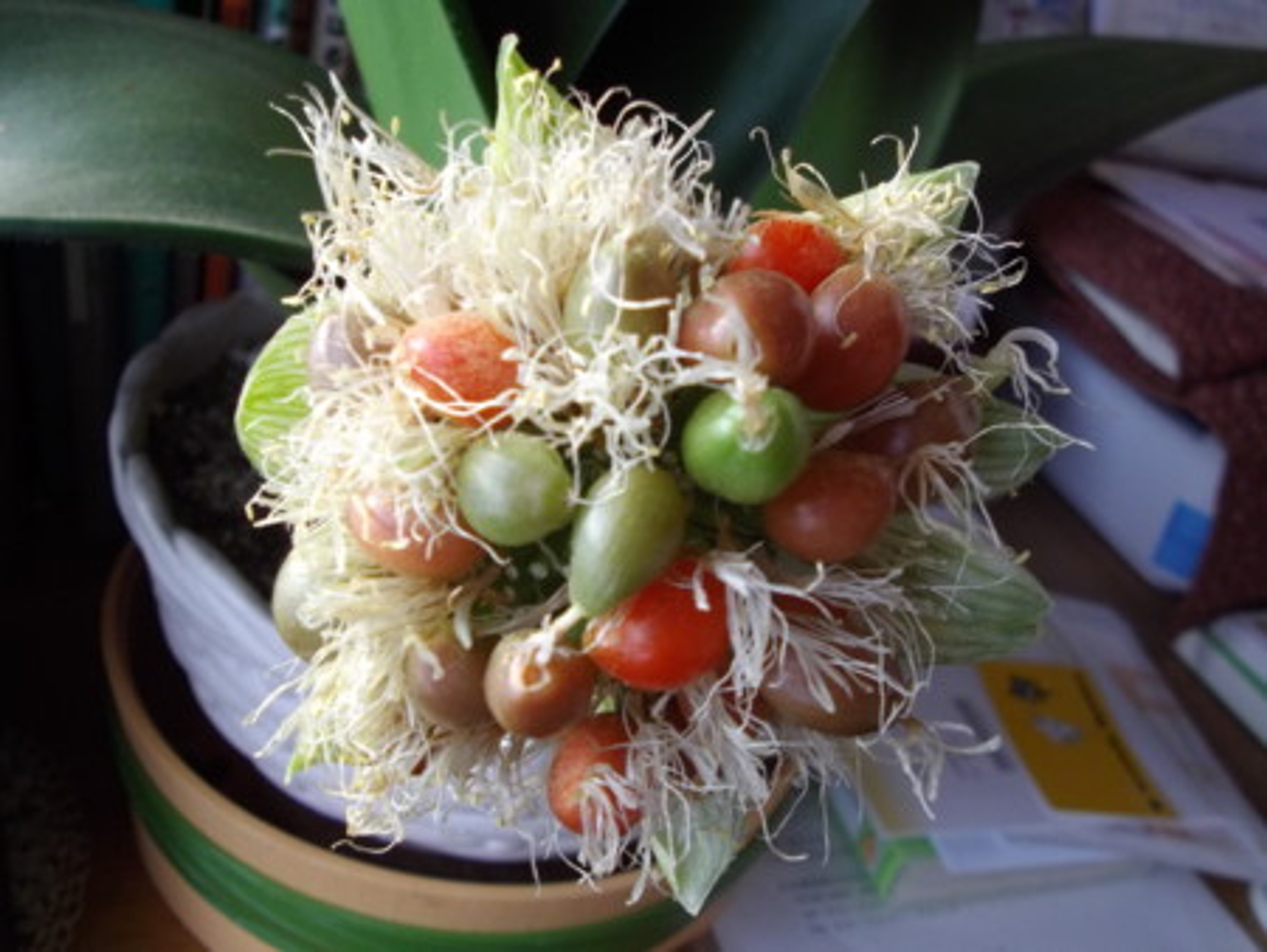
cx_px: 634
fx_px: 1172
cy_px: 476
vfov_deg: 44.2
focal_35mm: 32
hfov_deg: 56.8
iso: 249
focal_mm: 5.8
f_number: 3.5
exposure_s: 1/50
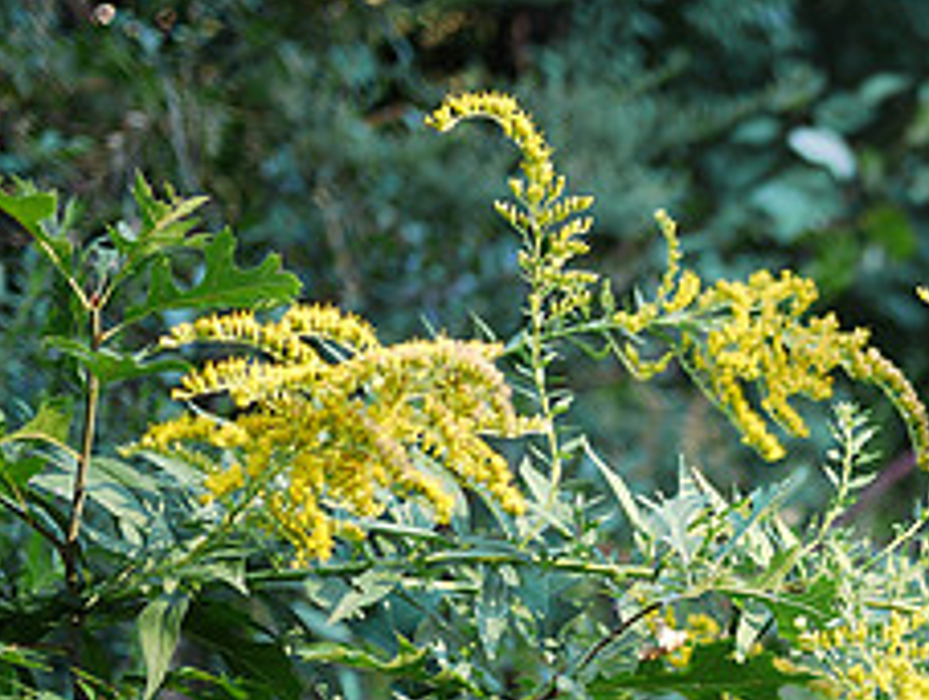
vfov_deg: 14.3
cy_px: 706
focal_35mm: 102
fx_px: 2742
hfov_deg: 18.3
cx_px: 1105
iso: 100
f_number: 1.8
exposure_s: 1/125
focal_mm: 20
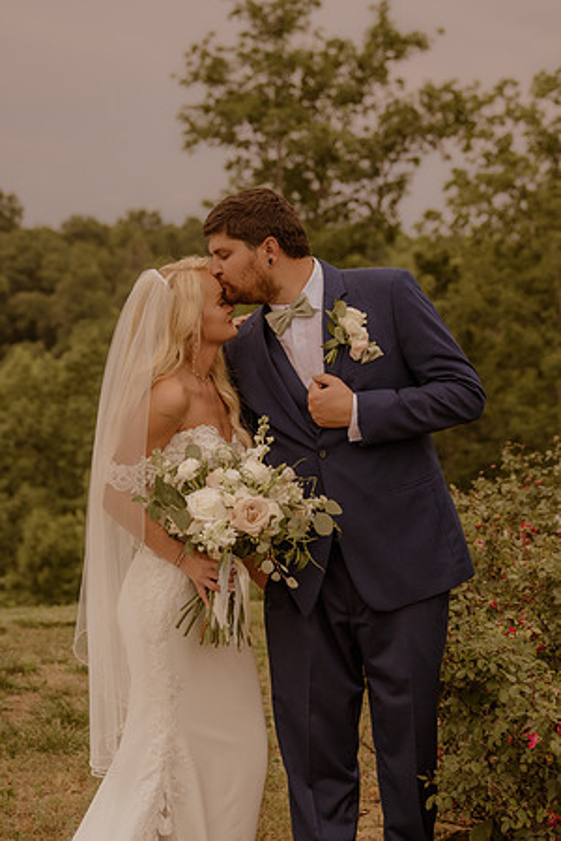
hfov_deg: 17.9
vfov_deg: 26.7
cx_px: 280
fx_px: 1776
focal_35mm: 76
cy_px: 420
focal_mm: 51
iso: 1000
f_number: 3.2
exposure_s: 1/1250
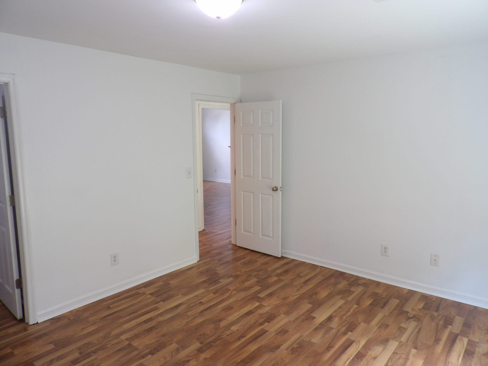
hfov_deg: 71.6
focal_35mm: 24
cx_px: 244
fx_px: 338
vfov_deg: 56.8
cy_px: 183
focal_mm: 4.3
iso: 200
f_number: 3.2
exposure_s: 1/33
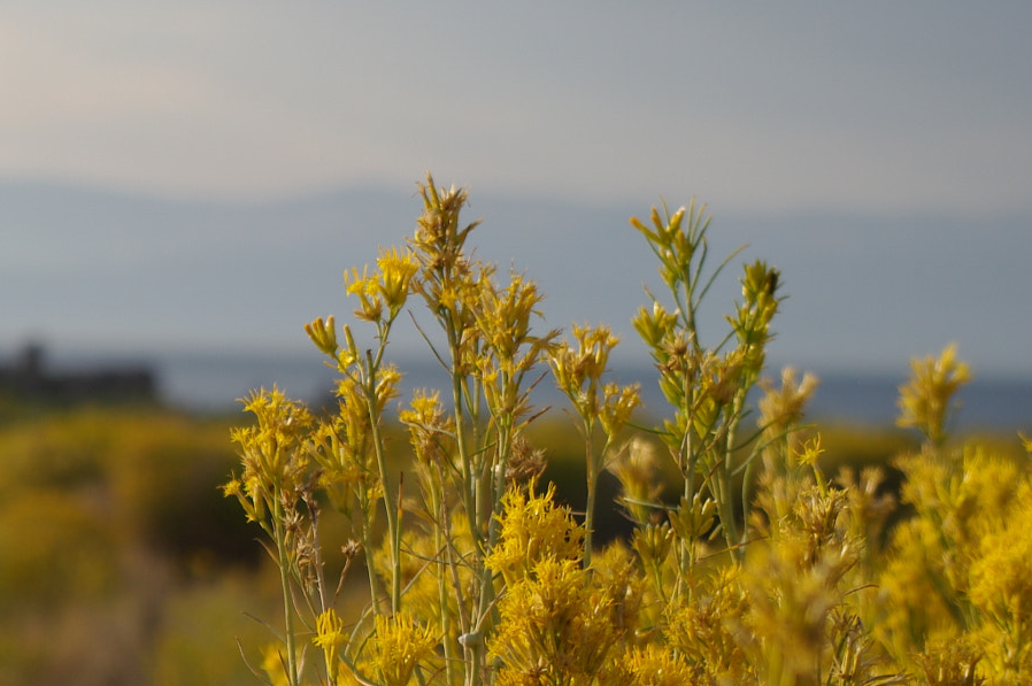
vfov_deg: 7.3
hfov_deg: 10.9
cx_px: 198
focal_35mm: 188
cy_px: 480
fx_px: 5388
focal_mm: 55
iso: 100
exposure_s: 1/180
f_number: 8
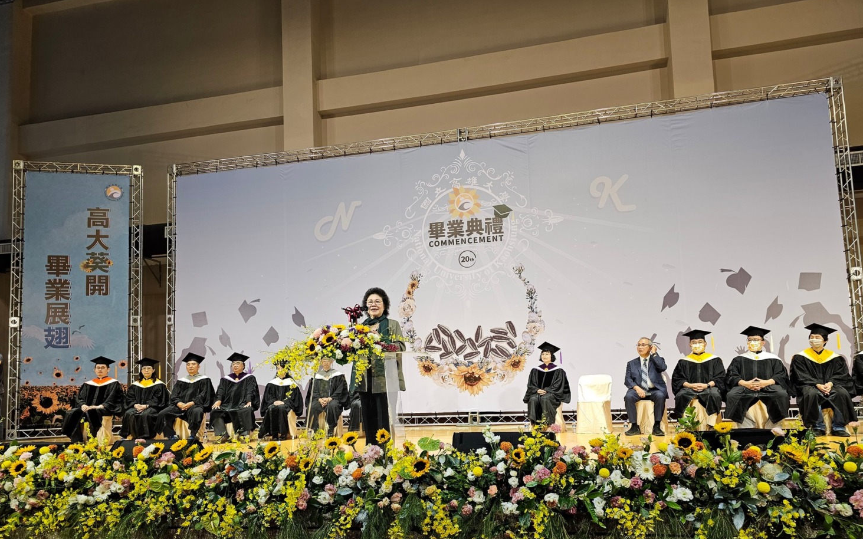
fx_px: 588
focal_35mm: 25
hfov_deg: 72.6
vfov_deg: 48.9
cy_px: 326
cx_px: 429
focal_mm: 6.3
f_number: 1.7
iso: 125
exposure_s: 1/120
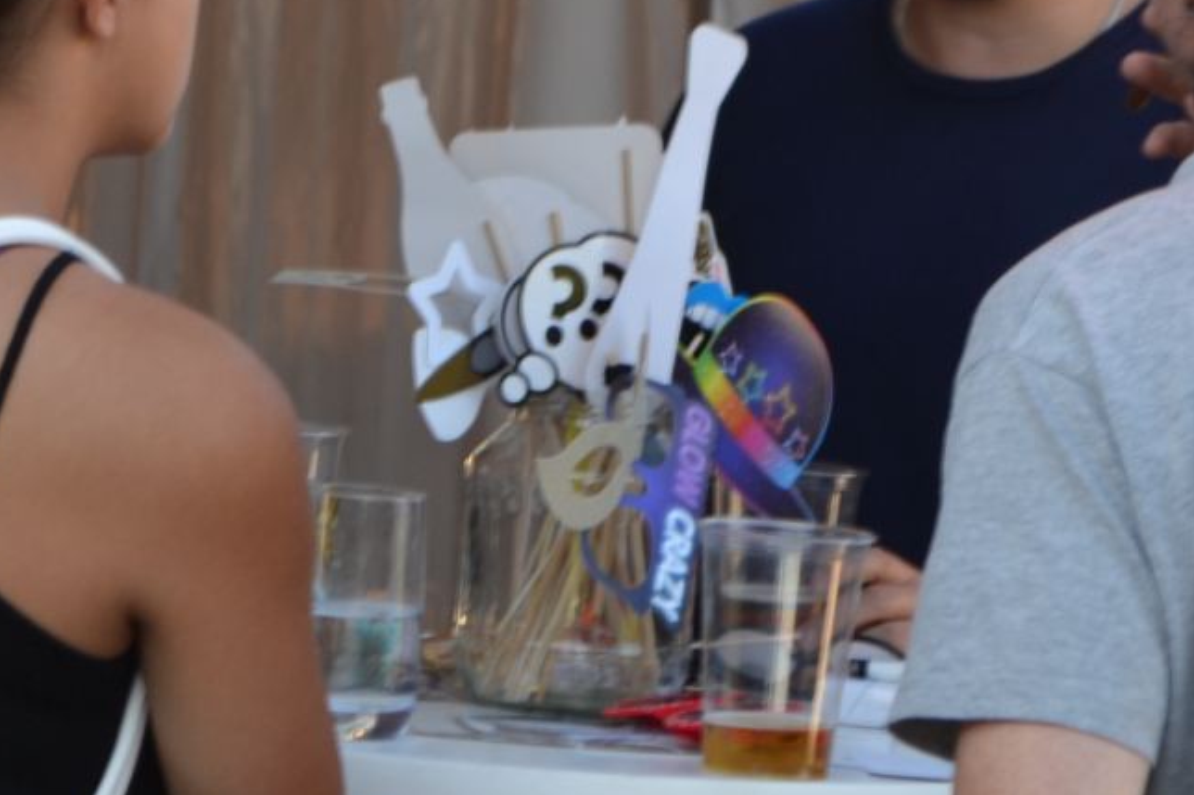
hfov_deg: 9.6
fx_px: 7115
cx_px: 693
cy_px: 95
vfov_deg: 6.4
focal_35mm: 215
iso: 100
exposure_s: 1/60
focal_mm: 45
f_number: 5.3
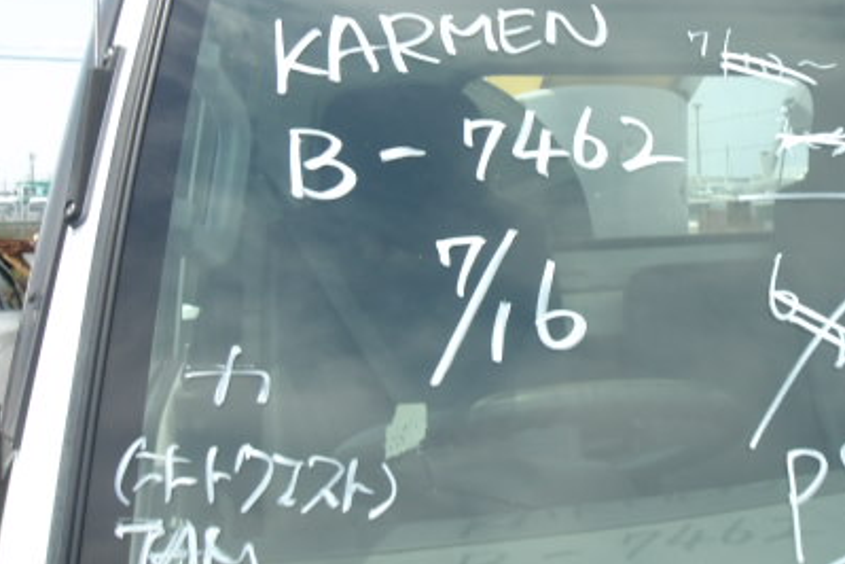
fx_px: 1056
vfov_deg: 29.6
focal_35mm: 45
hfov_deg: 42.4
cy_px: 174
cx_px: 623
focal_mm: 4.9
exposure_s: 1/60
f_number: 10.4
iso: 100
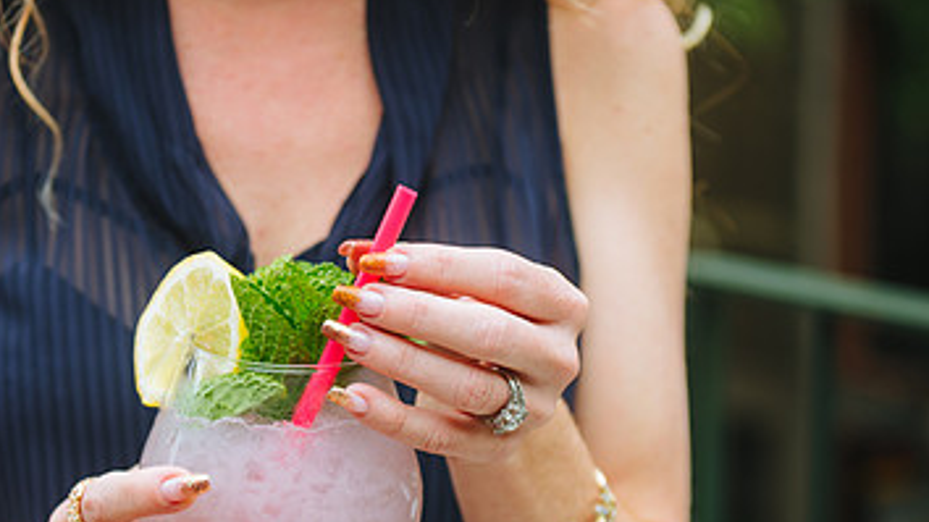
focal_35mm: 120
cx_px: 265
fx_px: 2956
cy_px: 434
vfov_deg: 10.1
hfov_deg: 17.8
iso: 100
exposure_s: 1/160
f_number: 4
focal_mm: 70
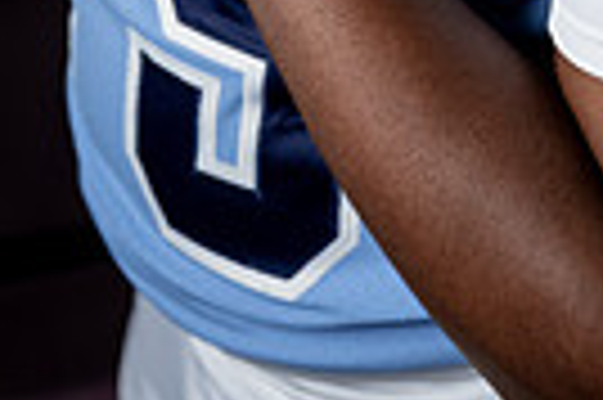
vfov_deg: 7.4
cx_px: 459
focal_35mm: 171
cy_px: -602
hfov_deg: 12.0
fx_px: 2861
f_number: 4
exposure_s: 1/250
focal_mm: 51
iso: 640
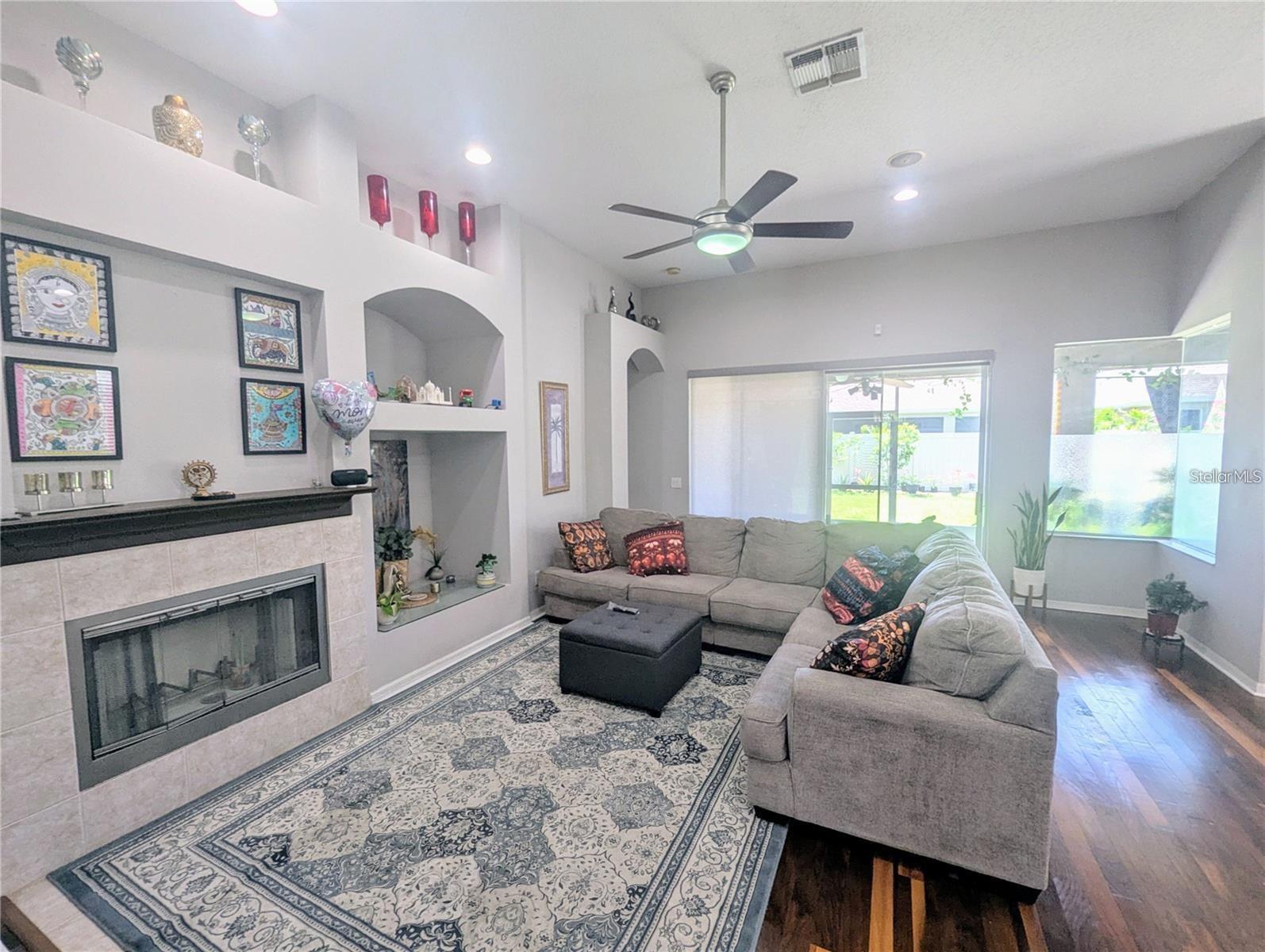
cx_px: 632
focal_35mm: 13
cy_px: 476
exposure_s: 1/60
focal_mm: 1.95
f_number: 2.2
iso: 53
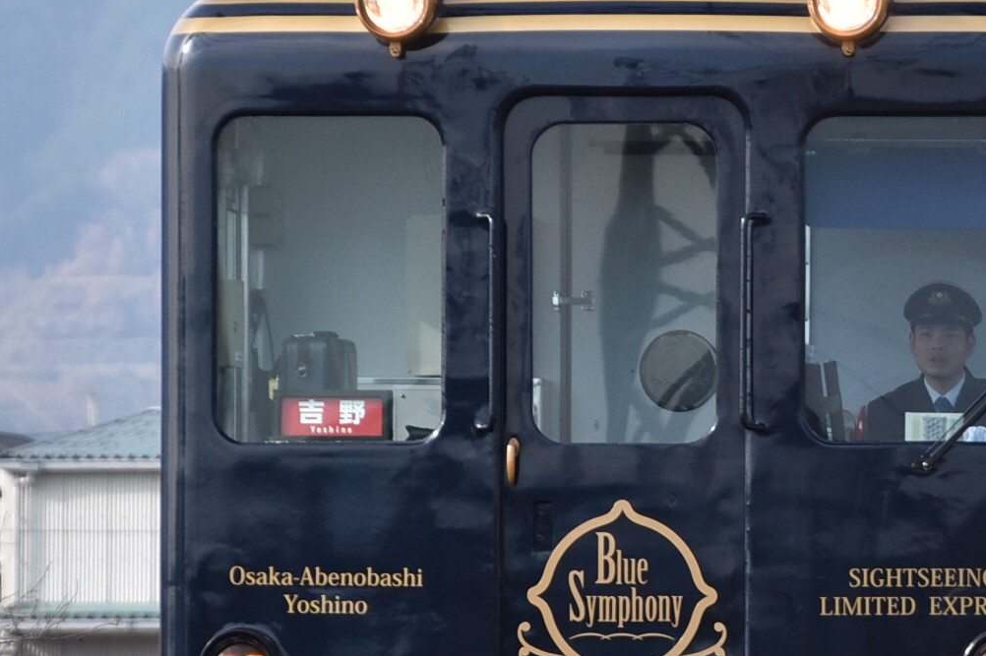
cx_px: 1147
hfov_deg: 4.3
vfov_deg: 2.9
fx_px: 13120
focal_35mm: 479
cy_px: 388
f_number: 6
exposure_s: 1/1250
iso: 400
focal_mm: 125
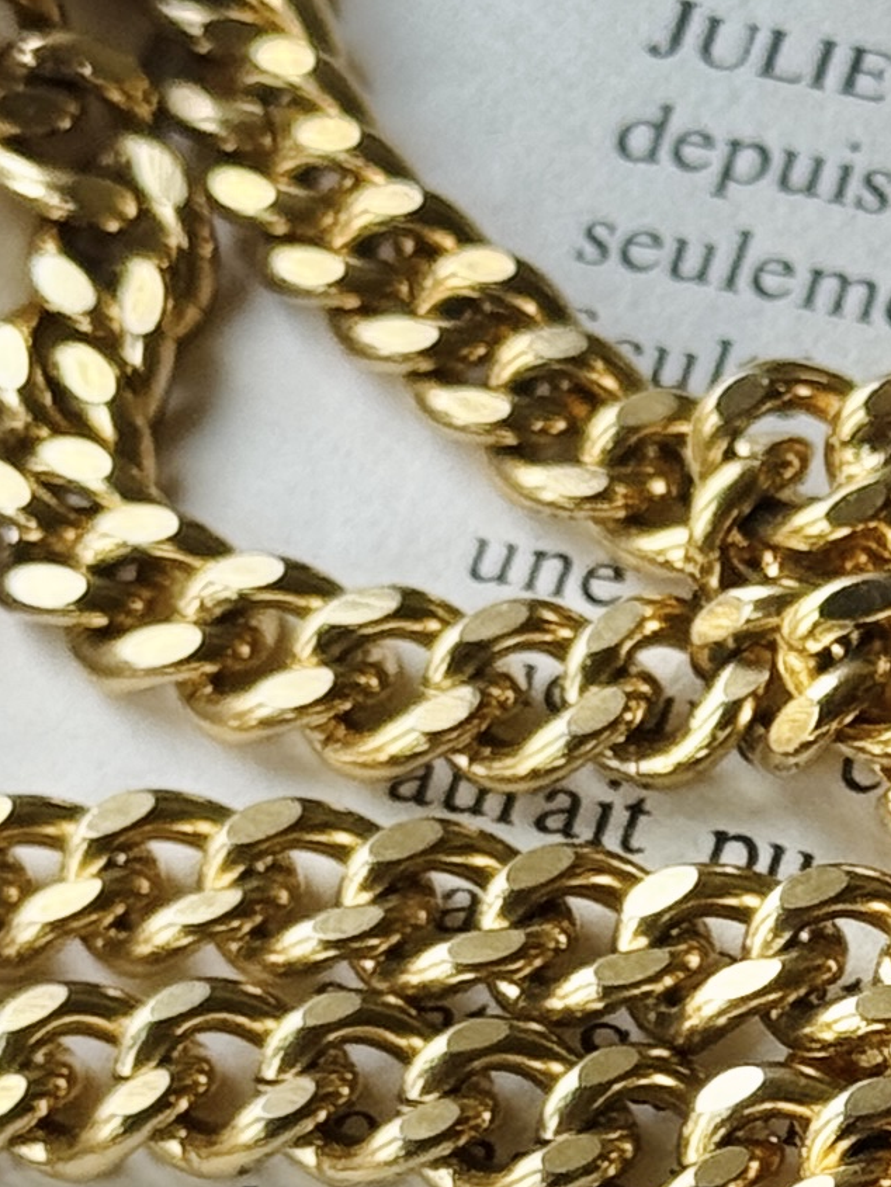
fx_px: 7857
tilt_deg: -58.7
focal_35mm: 229
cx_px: 1133
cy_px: 1111
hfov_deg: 6.4
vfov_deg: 8.6
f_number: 1.78
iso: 50
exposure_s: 1/158
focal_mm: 6.76
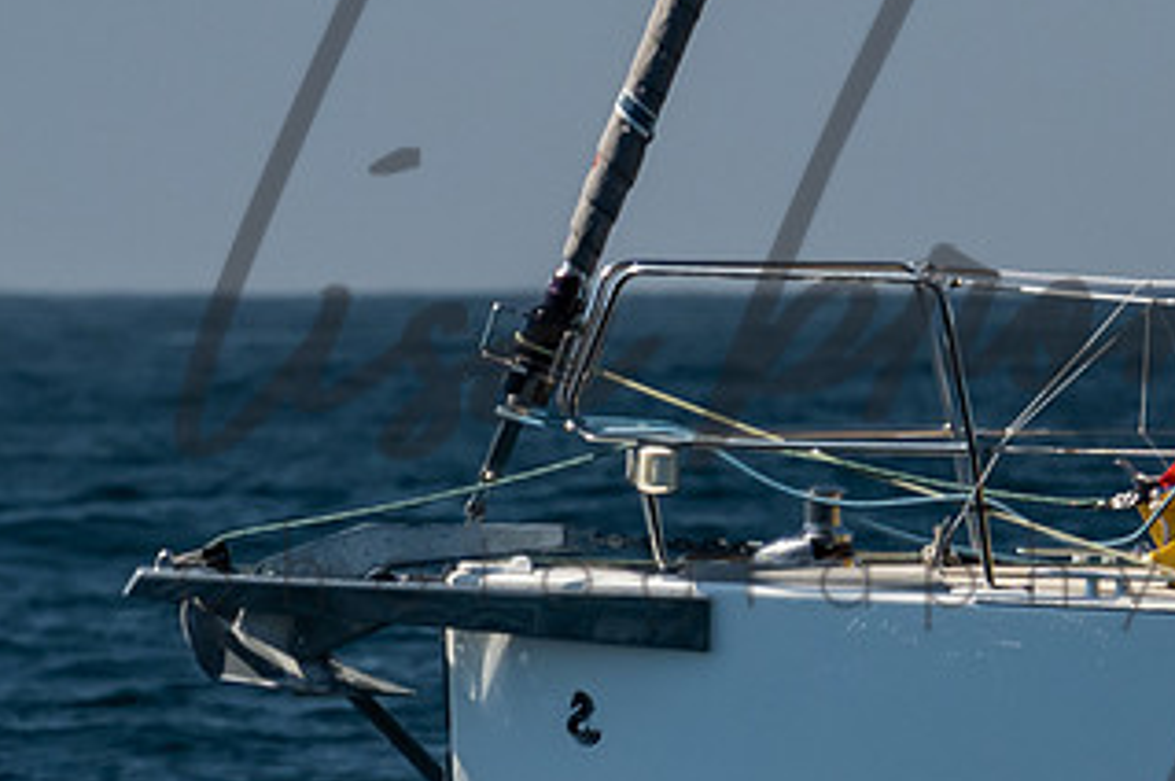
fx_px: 34137
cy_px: -6
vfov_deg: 1.3
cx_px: 1086
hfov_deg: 2.0
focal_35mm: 1047
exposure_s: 1/640
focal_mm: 200
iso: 160
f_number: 6.3
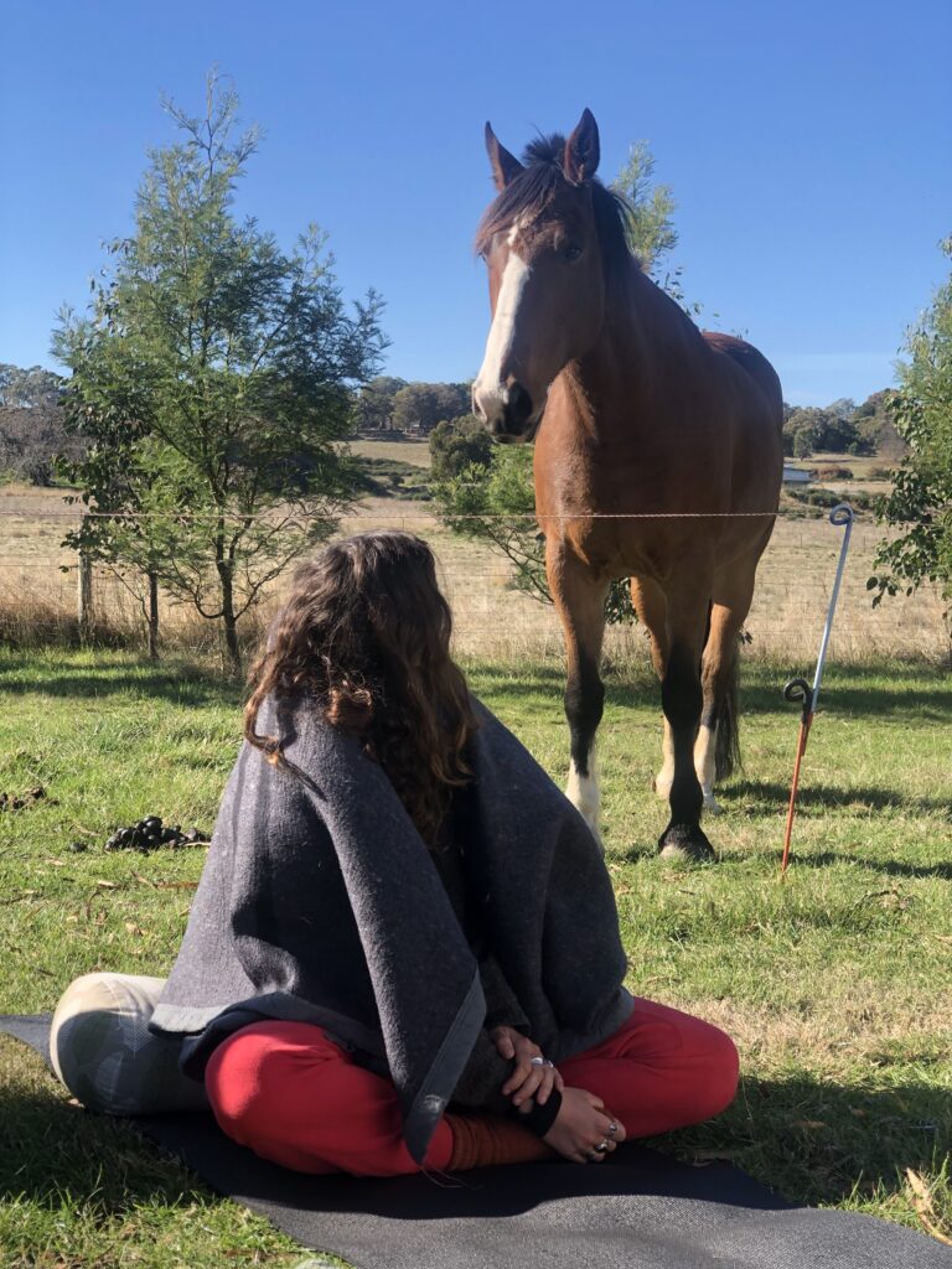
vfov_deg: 36.8
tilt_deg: -3.7
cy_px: 634
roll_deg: -0.4
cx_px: 476
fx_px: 1907
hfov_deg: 28.0
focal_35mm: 52
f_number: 2.4
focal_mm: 6
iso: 16
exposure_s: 1/407
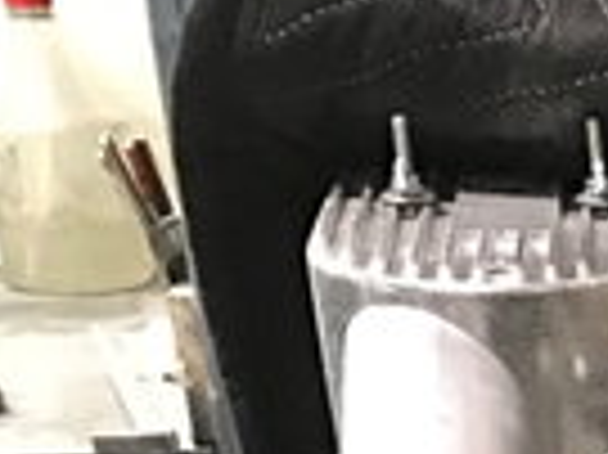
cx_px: 1360
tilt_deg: -26.8
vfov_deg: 8.2
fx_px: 2790
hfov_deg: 10.9
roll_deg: -0.9
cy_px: 1272
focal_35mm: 159
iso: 80
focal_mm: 3.99
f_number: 1.8
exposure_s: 1/15
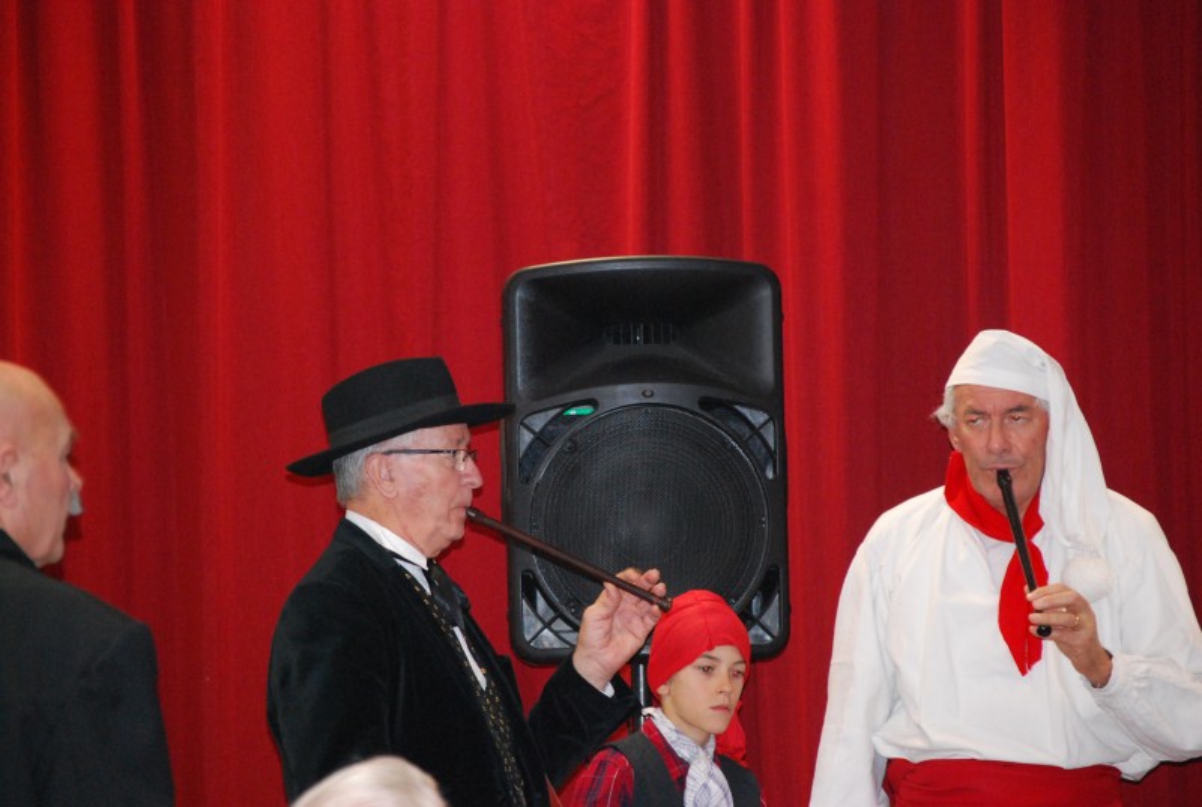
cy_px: 404
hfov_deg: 13.0
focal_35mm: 158
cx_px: 601
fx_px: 5269
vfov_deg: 8.8
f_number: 4.8
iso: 1400
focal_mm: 105
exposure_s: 1/60
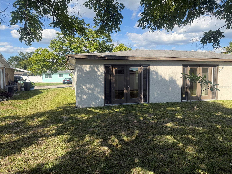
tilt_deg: -3.6
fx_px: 161
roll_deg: +0.9
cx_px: 116
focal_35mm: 24
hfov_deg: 71.6
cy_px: 87
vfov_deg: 56.8
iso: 100
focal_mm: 6.76
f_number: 1.78
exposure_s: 1/3759
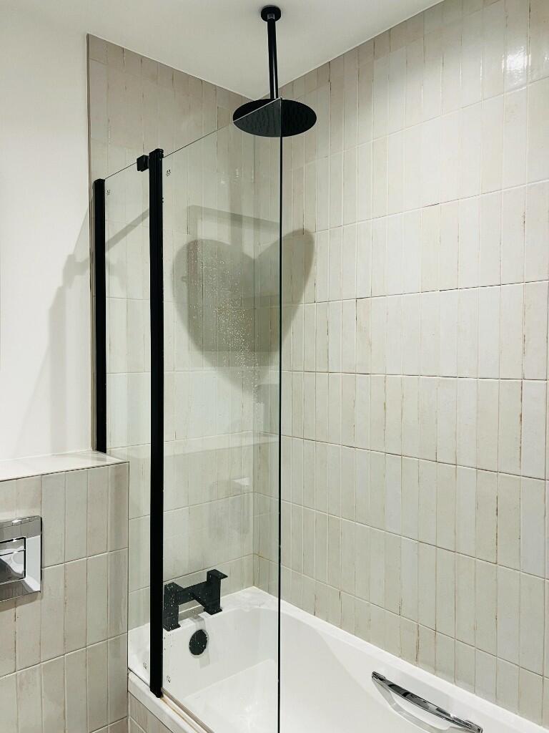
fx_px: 550
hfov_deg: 53.1
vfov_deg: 67.3
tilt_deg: -1.4
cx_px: 274
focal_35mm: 26
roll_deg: -0.7
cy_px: 366
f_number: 1.5
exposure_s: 1/50
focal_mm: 5.7
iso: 100
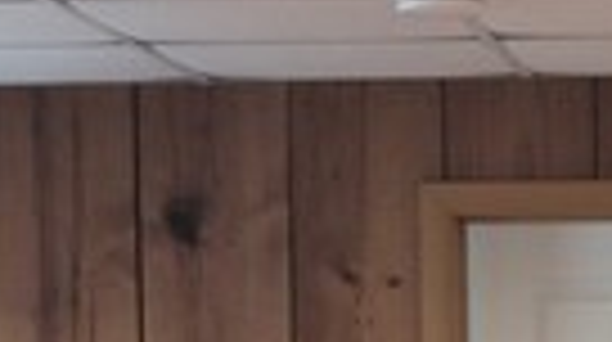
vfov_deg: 5.1
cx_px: 675
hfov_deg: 9.3
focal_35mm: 230
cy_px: 720
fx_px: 3727
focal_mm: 5.9
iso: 125
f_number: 2
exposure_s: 1/30
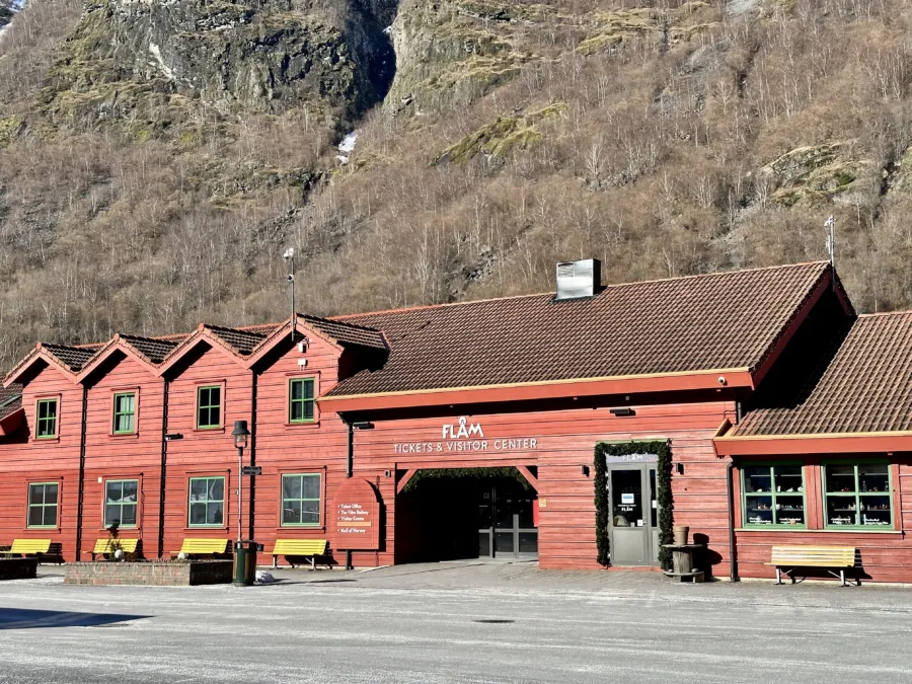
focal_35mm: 48
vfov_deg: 30.3
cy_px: 342
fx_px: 1265
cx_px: 456
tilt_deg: +6.9
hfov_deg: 39.7
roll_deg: +0.3
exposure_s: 1/2532
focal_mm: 6.86
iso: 64
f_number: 1.78
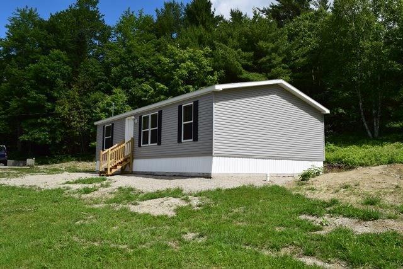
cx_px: 202
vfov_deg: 43.6
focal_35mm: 30
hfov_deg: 61.9
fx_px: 336
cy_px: 134
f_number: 11
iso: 280
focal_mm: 20
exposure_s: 1/500
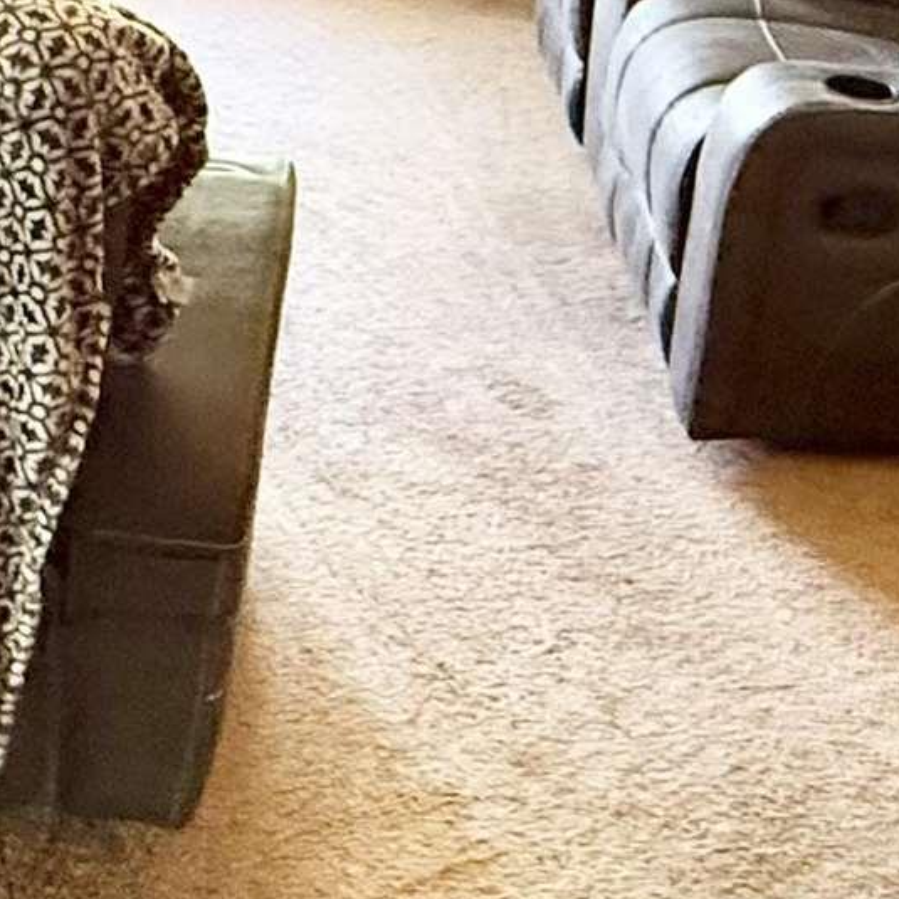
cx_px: 74
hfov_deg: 23.6
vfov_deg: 23.4
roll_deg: -0.4
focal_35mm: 71
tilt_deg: -18.0
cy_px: 25
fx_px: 2086
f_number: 2.2
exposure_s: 1/53
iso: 800
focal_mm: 2.22
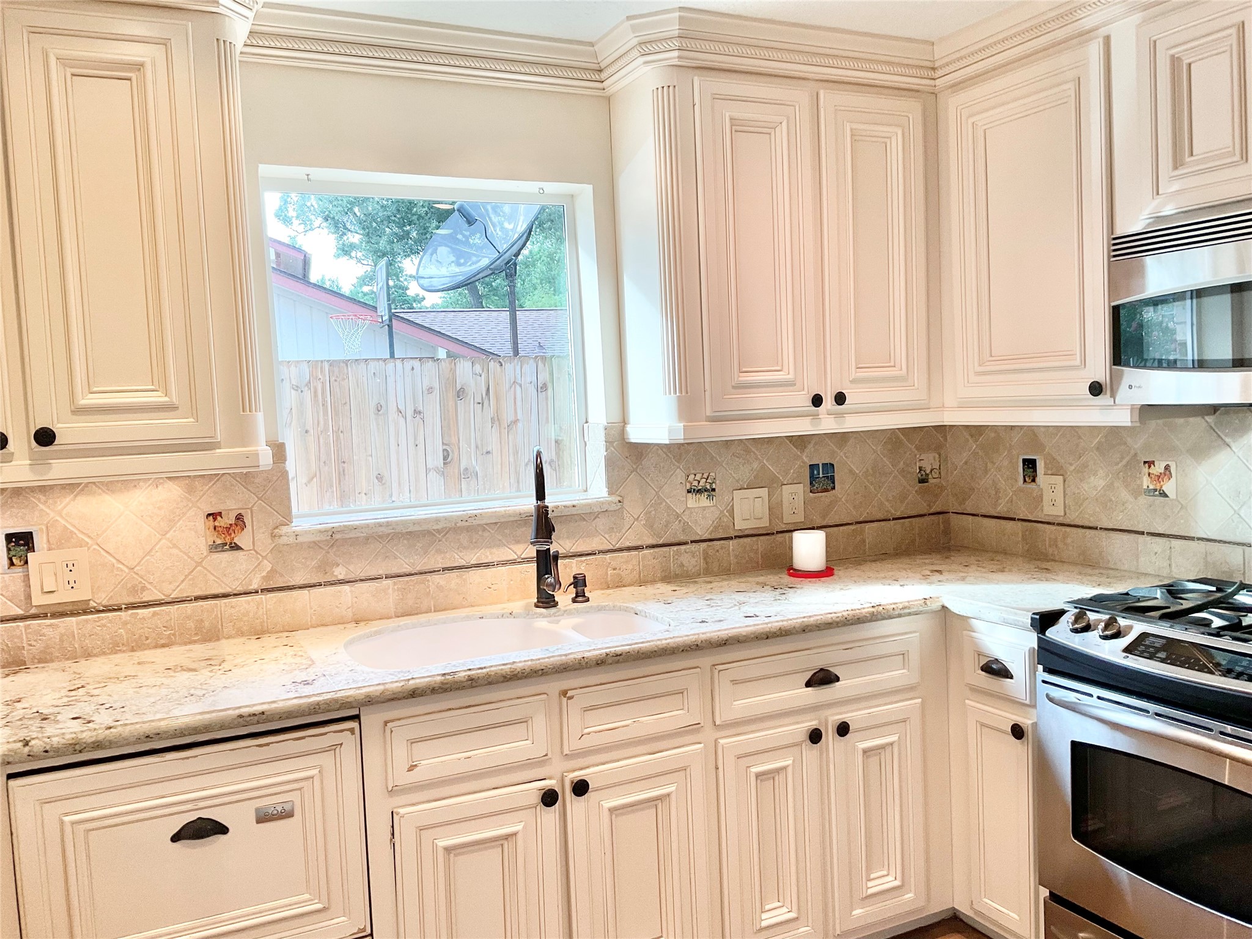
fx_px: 1049
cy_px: 470
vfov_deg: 48.2
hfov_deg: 61.7
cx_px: 626
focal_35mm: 29
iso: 50
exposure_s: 1/120
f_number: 1.8
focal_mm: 3
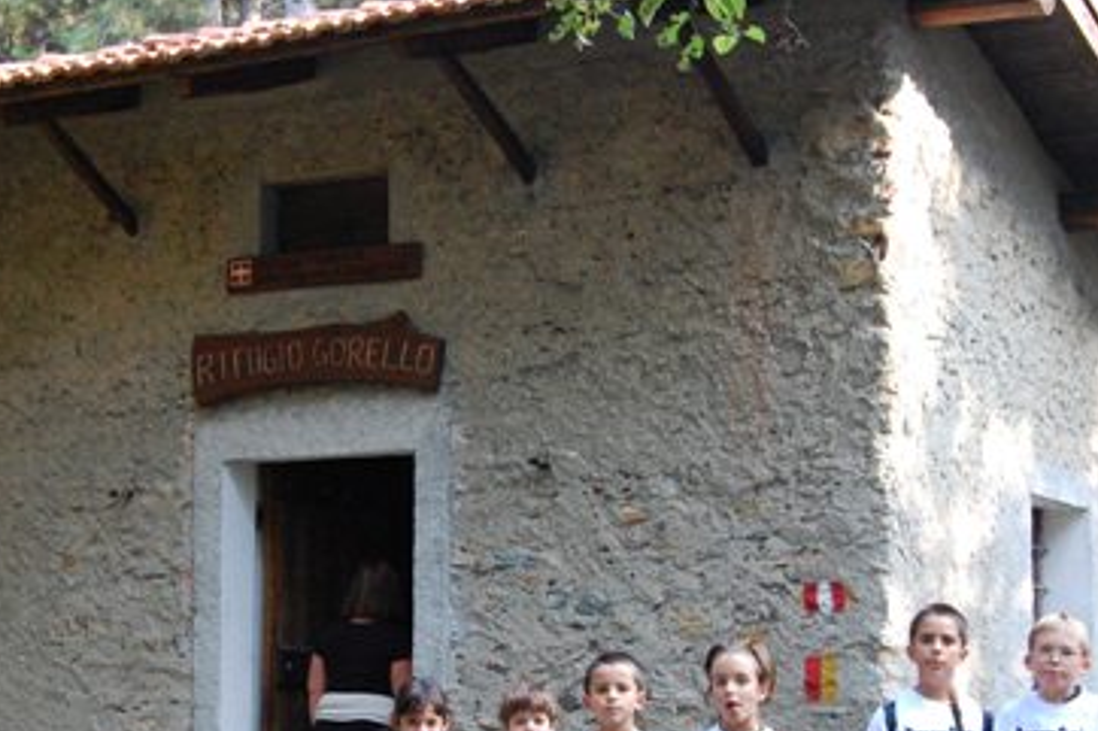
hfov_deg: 29.3
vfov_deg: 19.6
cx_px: 534
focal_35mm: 69
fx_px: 2103
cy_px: 540
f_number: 8
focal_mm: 26
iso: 1600
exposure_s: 1/250
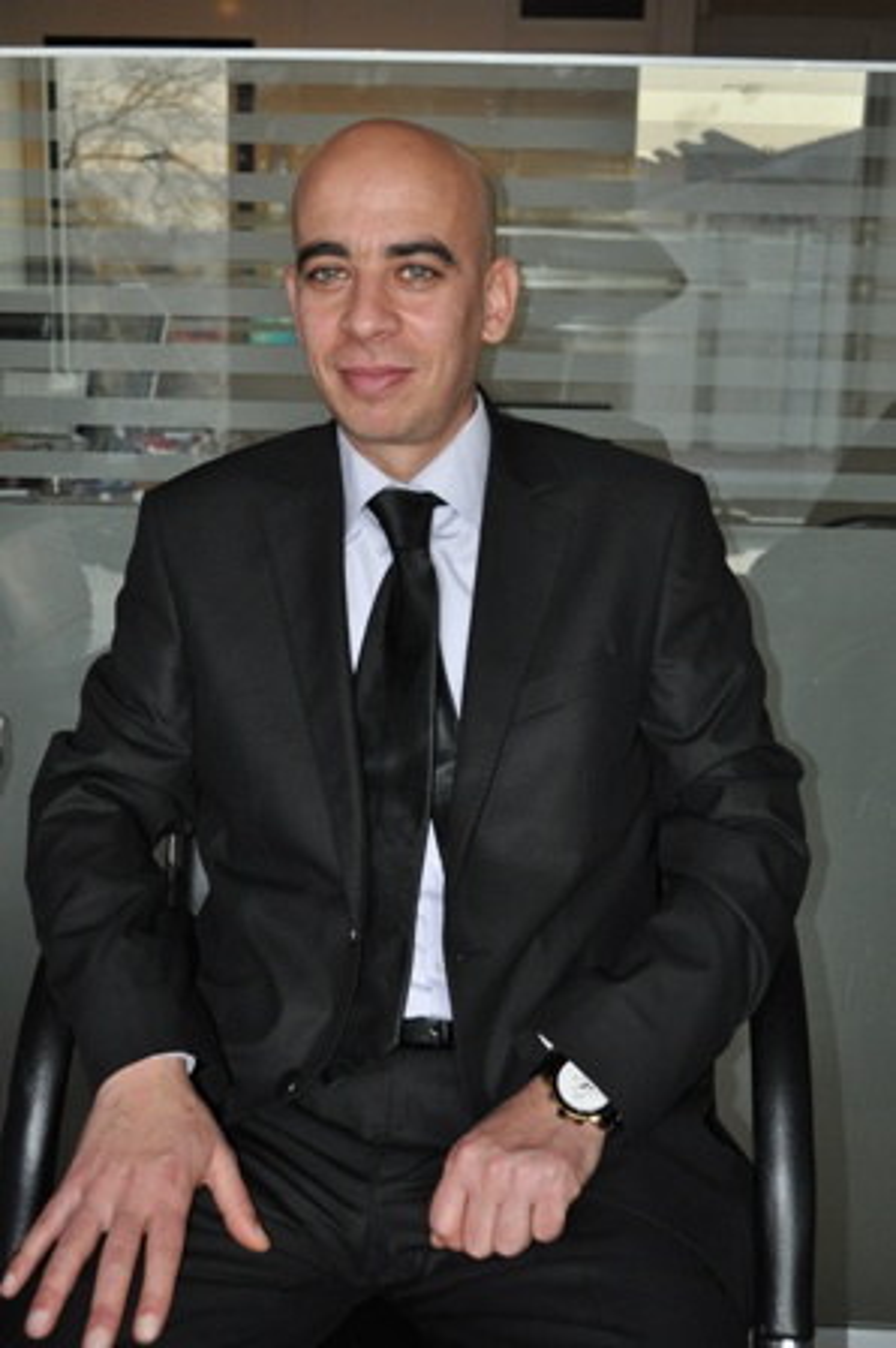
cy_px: 674
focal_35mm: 42
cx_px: 448
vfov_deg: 46.4
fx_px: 1570
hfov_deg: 31.8
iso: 800
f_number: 4.5
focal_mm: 28
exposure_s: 1/60
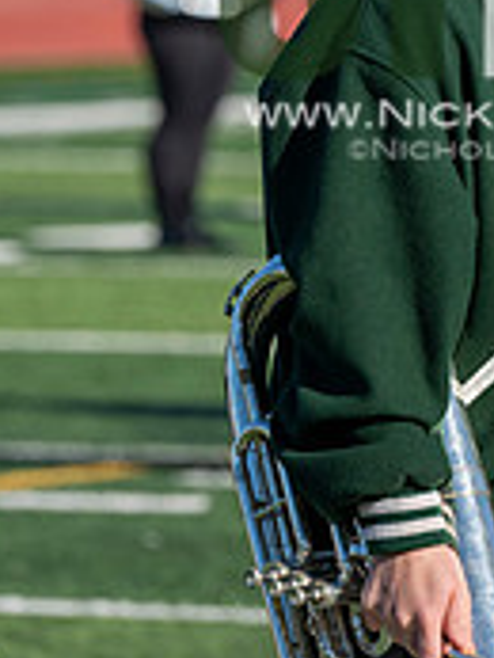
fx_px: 11327
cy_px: -21
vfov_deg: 3.3
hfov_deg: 2.5
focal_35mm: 596
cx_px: 505
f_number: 5
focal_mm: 185
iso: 250
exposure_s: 1/2000
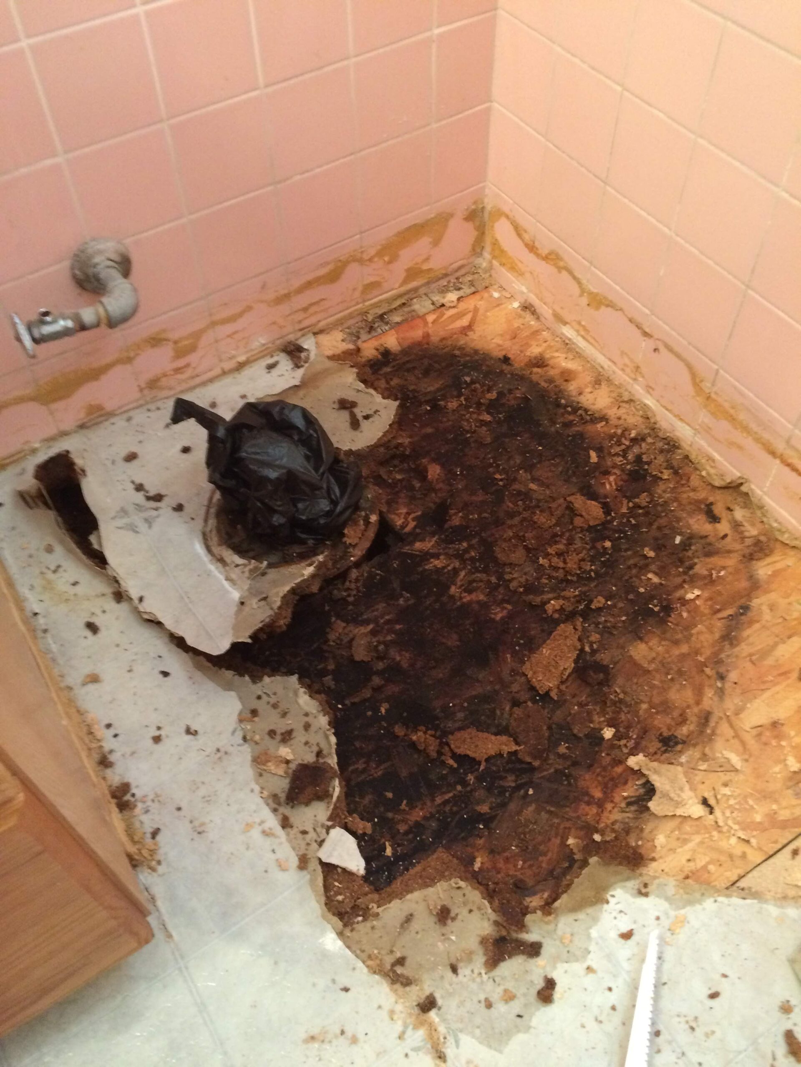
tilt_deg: -53.0
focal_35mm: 29
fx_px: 895
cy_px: 534
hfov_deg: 48.2
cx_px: 400
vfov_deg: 61.7
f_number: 2.2
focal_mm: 4.15
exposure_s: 1/17
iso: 250
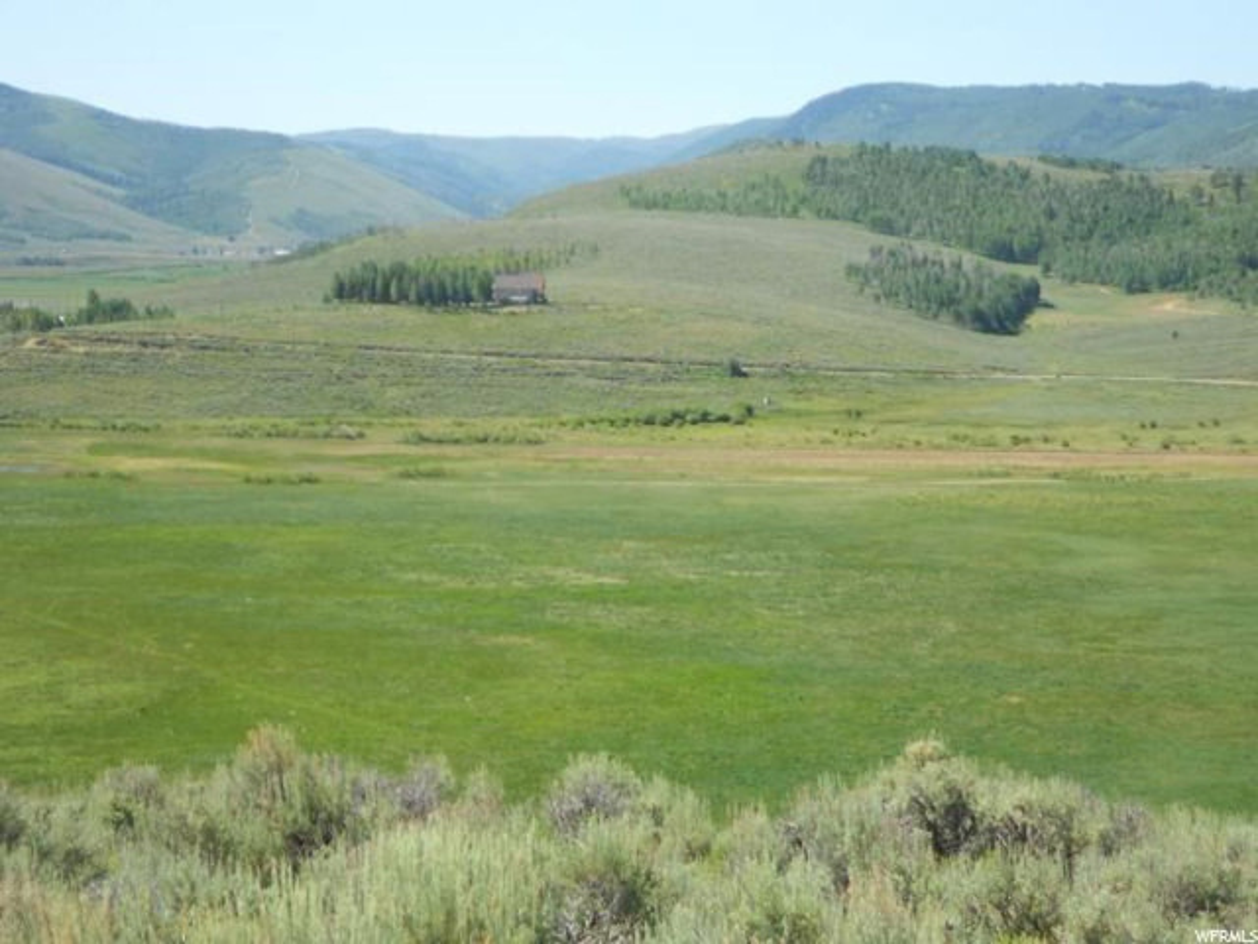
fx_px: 3598
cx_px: 629
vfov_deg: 14.9
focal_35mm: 99
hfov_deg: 19.8
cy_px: 472
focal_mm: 17.6
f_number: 5.5
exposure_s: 1/200
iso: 80
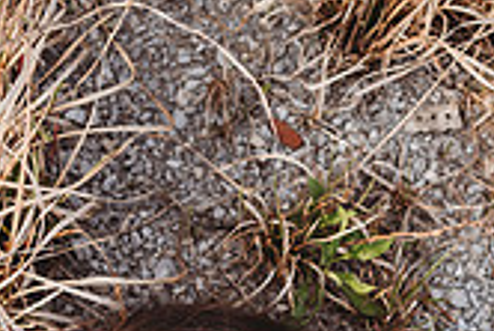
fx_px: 1154
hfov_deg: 24.2
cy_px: 520
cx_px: 229
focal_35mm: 84
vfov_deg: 14.9
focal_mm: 24
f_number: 2.5
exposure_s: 1/400
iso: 100
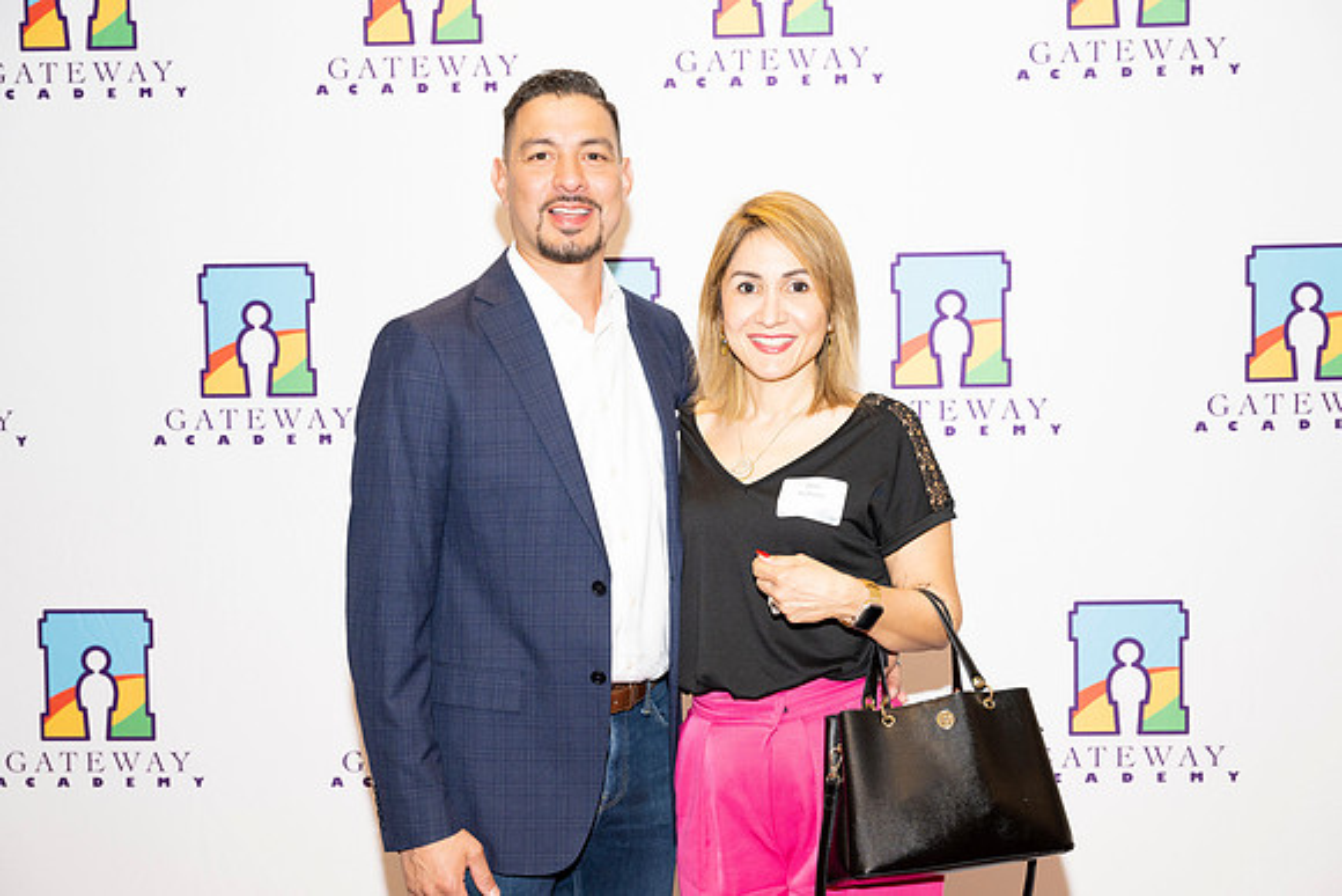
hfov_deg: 35.0
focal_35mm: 57
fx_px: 2125
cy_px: 448
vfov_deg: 23.8
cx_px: 671
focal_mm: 57
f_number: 5.6
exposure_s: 1/160
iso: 800
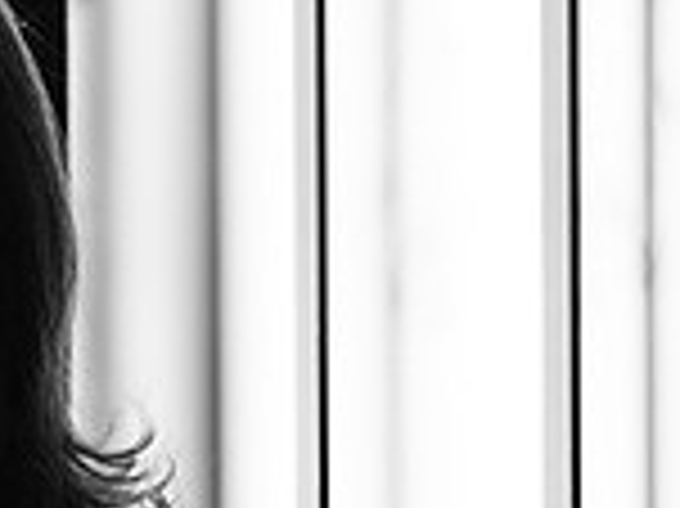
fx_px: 4200
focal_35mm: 214
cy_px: 598
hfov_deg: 8.9
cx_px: -473
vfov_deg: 6.9
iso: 640
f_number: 2
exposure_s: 1/100
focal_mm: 50
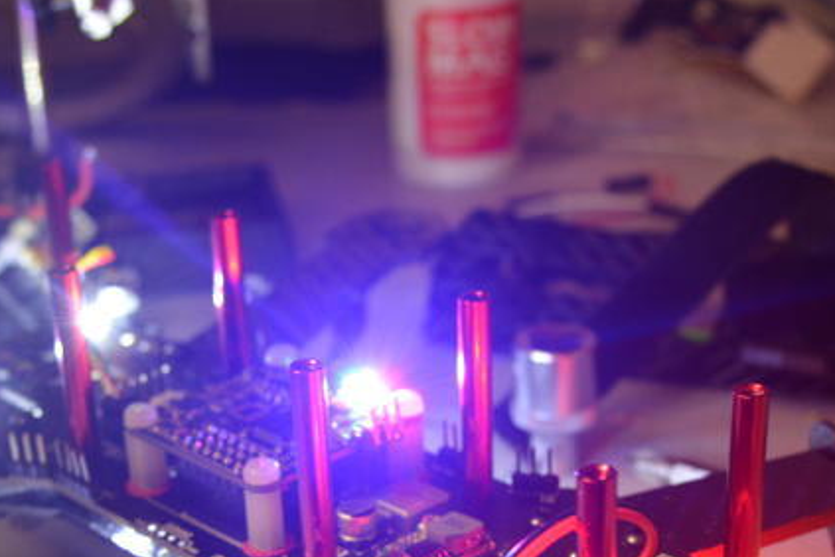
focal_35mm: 78
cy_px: 574
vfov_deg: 17.1
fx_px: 1809
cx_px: 345
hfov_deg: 26.0
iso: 800
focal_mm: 22
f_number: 5
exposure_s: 1/5
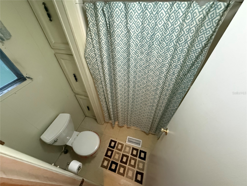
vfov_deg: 85.7
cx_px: 124
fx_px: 100
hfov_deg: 102.1
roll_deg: +2.2
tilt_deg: -44.5
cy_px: 93
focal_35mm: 14
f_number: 2.2
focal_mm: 2.22
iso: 1000
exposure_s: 1/60
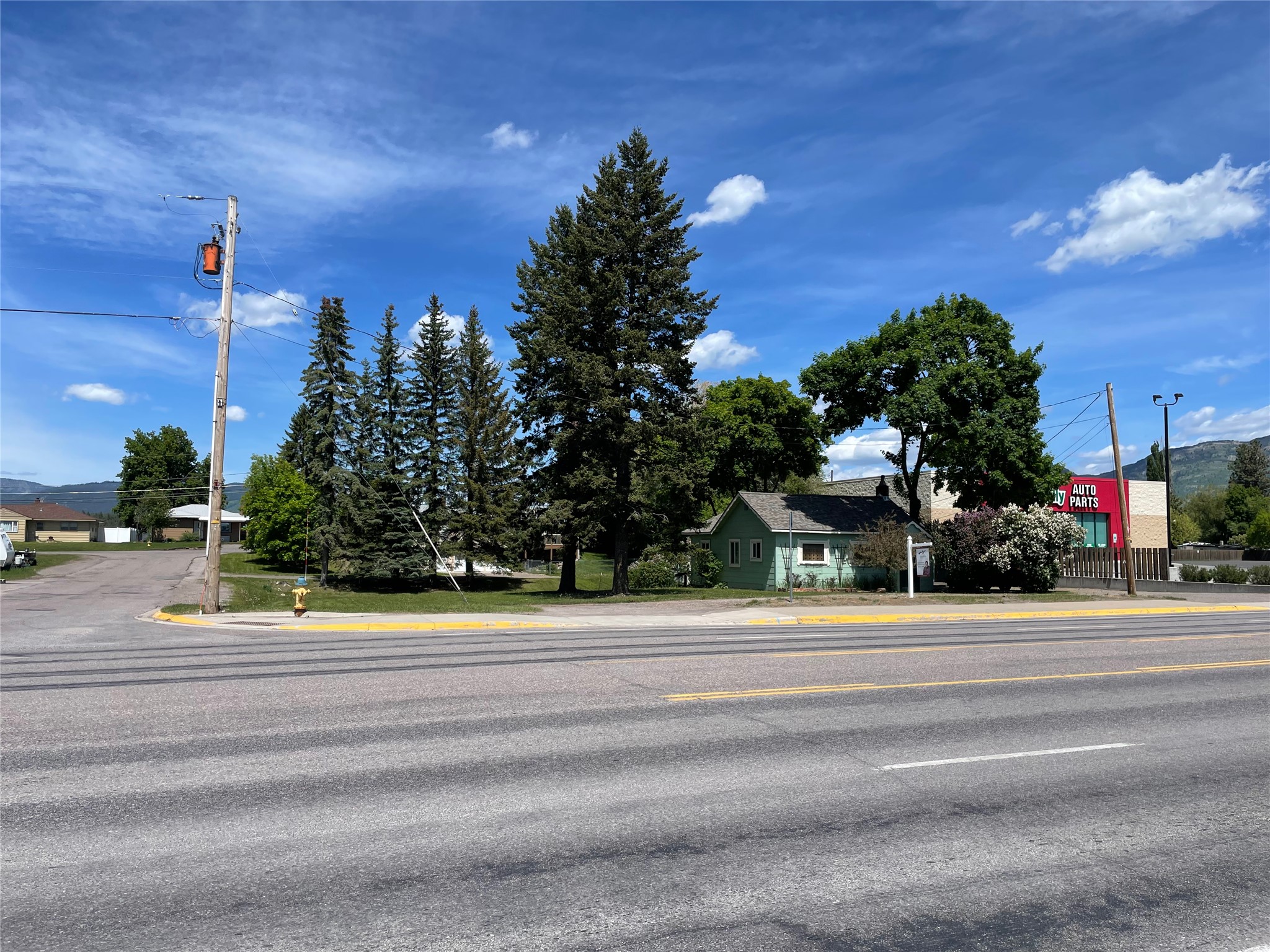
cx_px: 635
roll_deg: +0.3
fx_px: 954
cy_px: 476
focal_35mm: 26
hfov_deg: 67.3
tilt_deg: +4.5
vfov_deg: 53.1
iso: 32
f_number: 1.6
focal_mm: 4.2
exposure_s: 1/4000
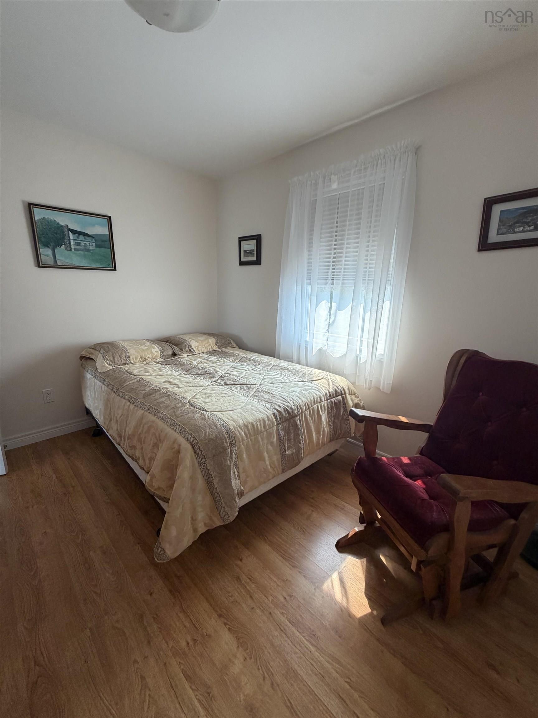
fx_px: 290
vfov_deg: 102.1
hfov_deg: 85.7
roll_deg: -2.5
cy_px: 359
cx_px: 269
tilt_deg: -13.4
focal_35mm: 14
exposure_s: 1/121
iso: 200
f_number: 2.2
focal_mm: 2.22
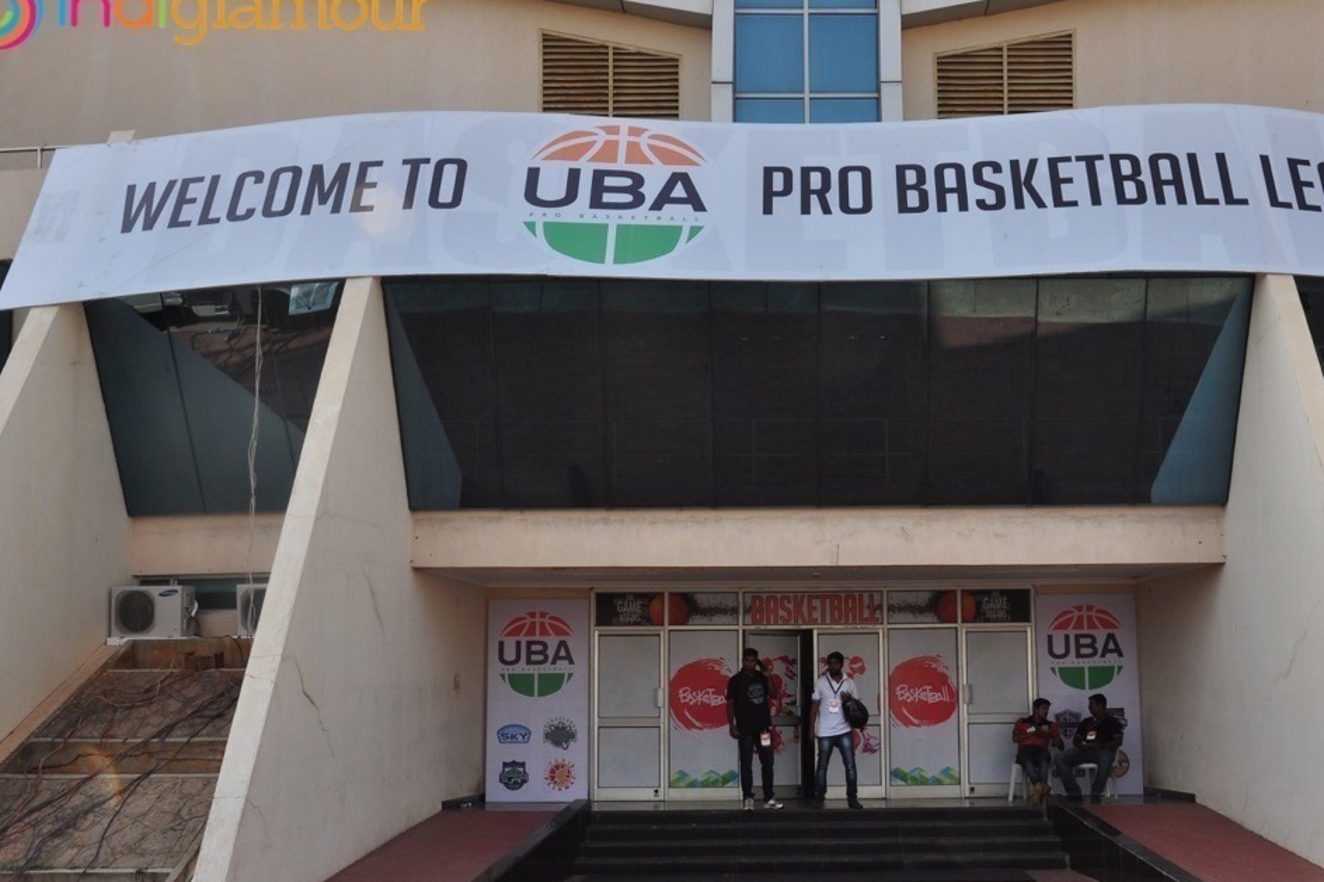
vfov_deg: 28.2
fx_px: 1751
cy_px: 514
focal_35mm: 48
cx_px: 790
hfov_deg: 41.2
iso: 200
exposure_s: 1/125
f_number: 8
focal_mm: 25
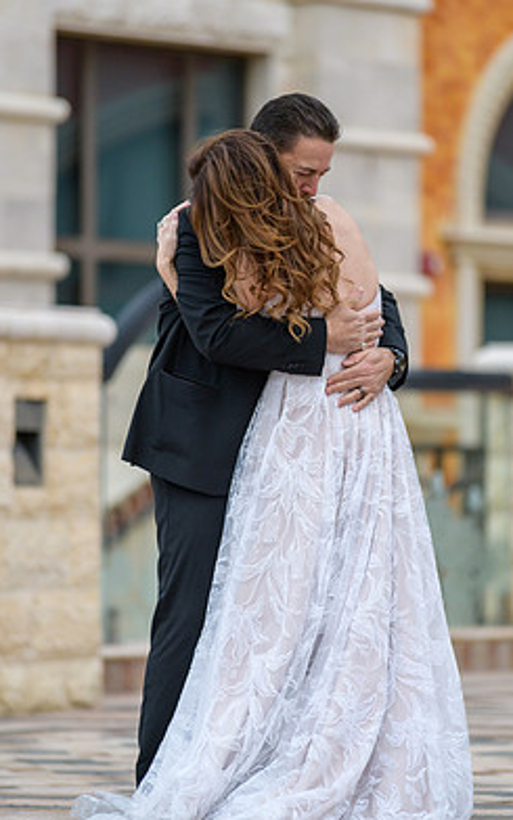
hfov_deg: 5.6
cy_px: 416
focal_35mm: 234
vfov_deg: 9.0
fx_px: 5234
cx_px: 276
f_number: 2.8
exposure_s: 1/3200
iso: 400
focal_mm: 200
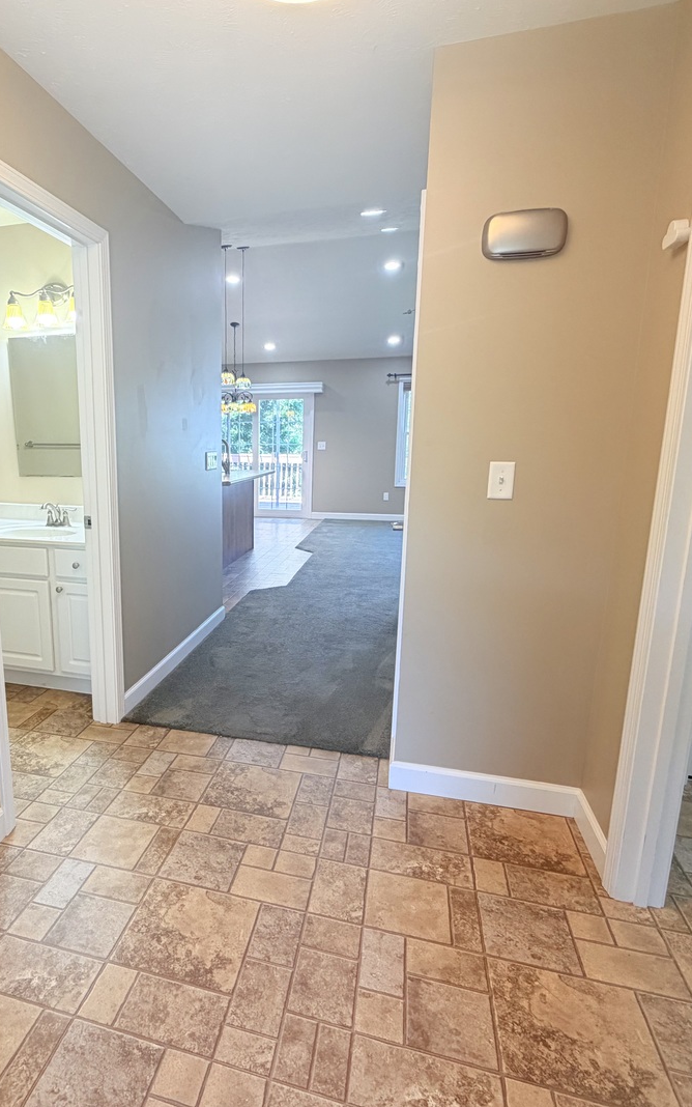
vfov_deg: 85.0
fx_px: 603
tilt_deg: -11.0
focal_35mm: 20
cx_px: 229
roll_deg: +0.8
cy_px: 551
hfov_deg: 58.3
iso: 200
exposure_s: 1/120
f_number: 2.2
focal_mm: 2.22
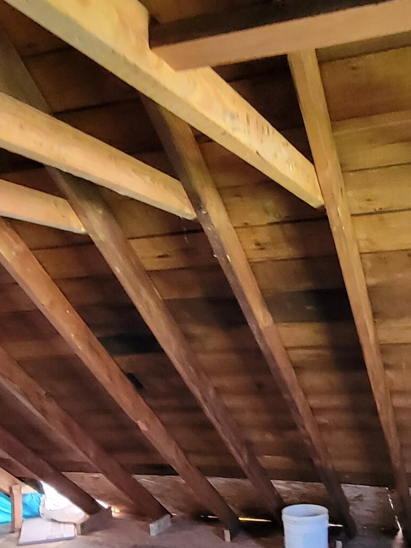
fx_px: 601
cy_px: 382
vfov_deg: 47.8
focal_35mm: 38
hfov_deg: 37.7
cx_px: 206
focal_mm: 2.2
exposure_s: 1/24
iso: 800
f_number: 2.2
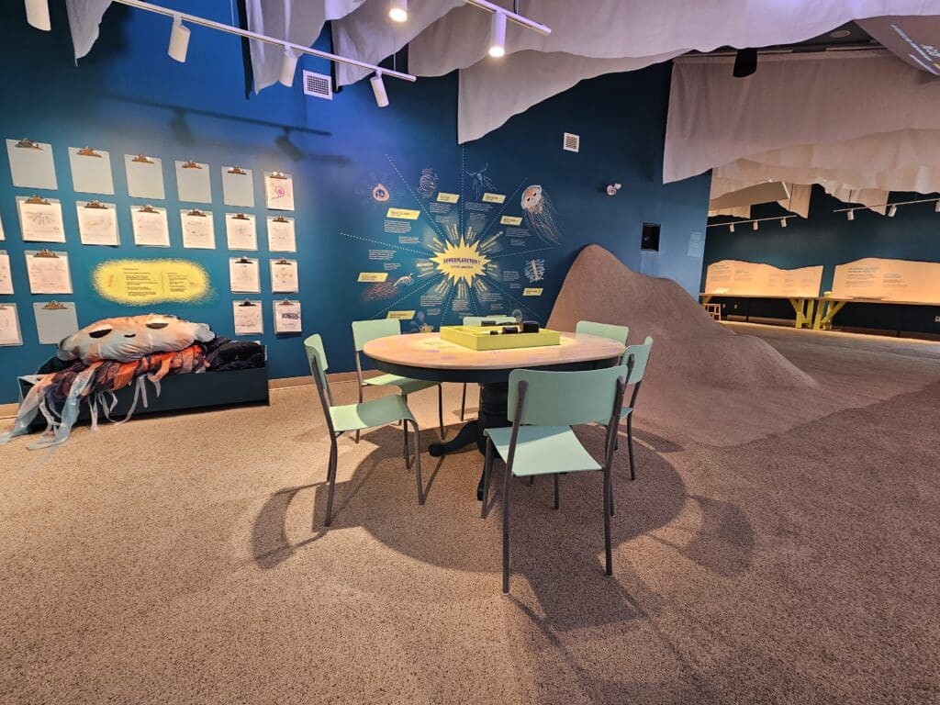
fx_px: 353
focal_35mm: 13
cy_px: 352
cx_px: 470
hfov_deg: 106.2
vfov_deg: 89.9
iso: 125
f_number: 2.2
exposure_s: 1/60
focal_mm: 2.2
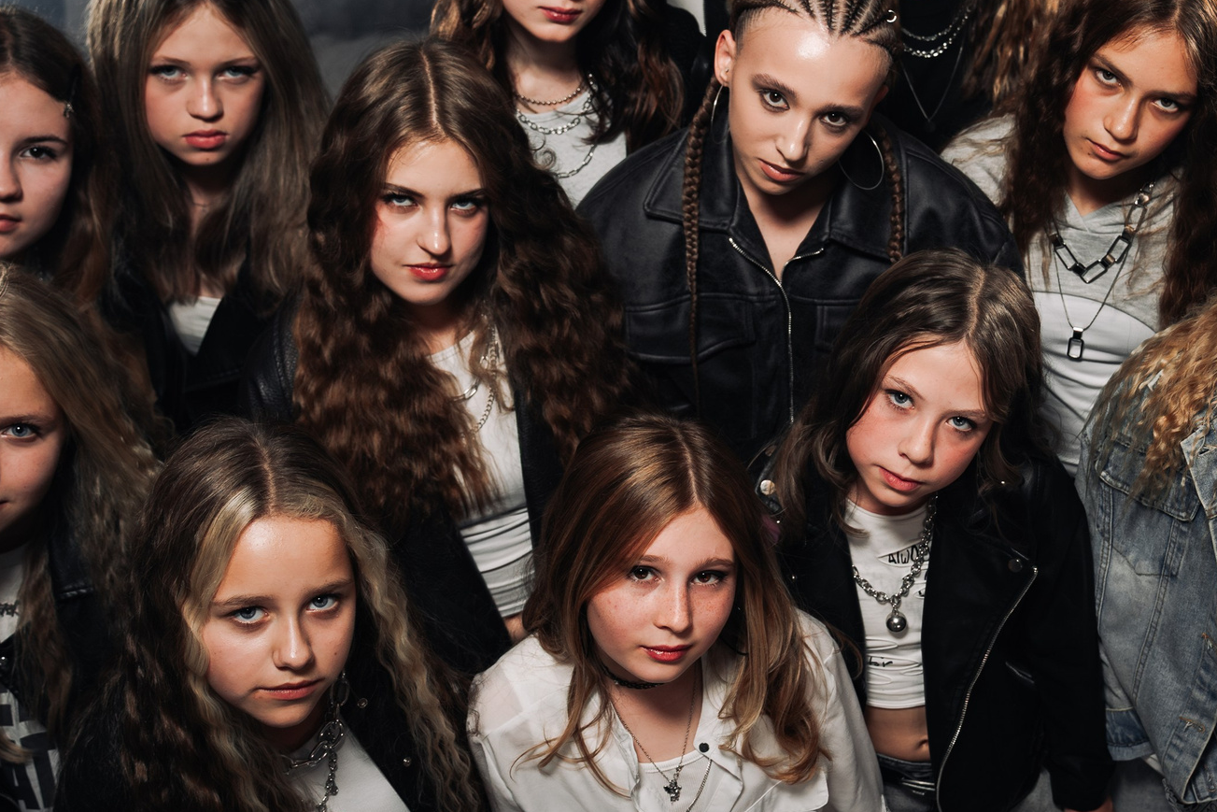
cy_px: 372
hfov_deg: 35.7
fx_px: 1859
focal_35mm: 55
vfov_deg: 24.6
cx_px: 865
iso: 500
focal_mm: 28
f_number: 3.5
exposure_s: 1/160
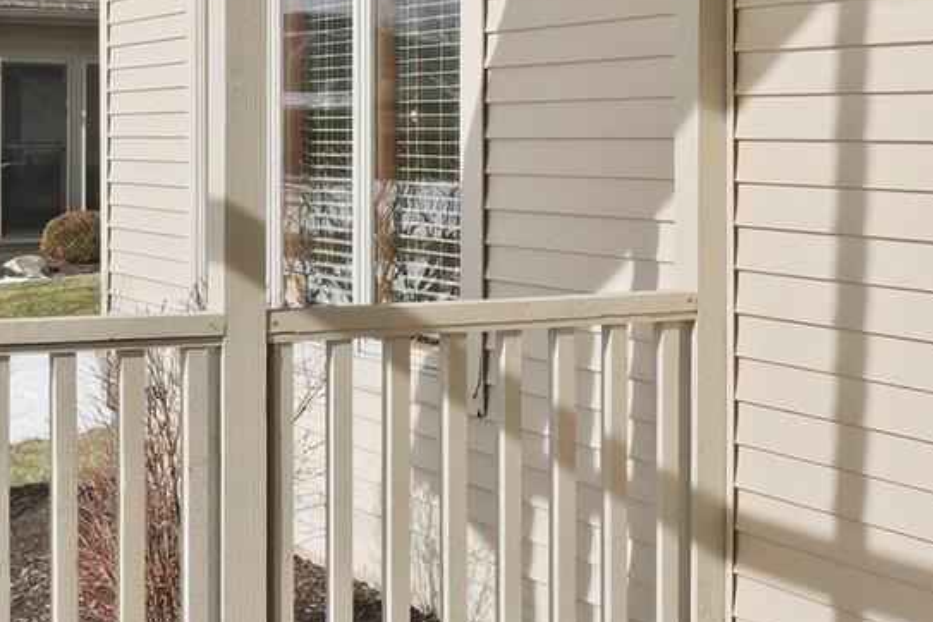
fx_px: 1788
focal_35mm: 69
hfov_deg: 29.1
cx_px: 316
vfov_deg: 19.5
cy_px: 113
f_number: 5.6
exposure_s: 1/4000
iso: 800
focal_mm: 10
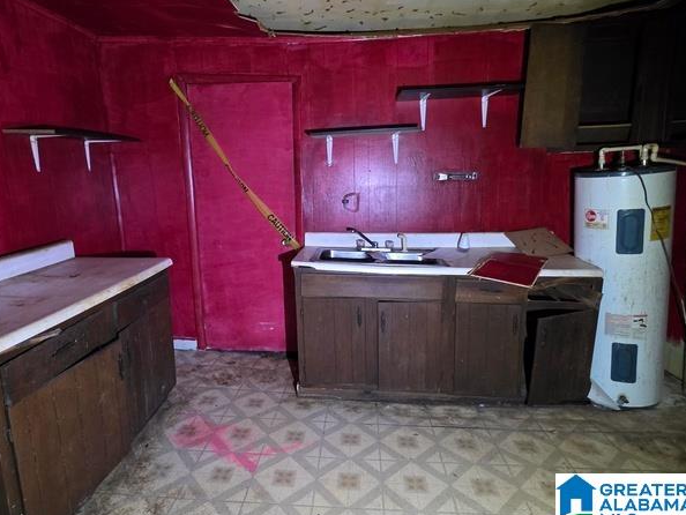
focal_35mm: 14
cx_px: 325
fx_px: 278
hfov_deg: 101.9
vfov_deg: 85.7
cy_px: 249
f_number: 1.9
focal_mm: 2.2
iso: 1000
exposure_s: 1/60
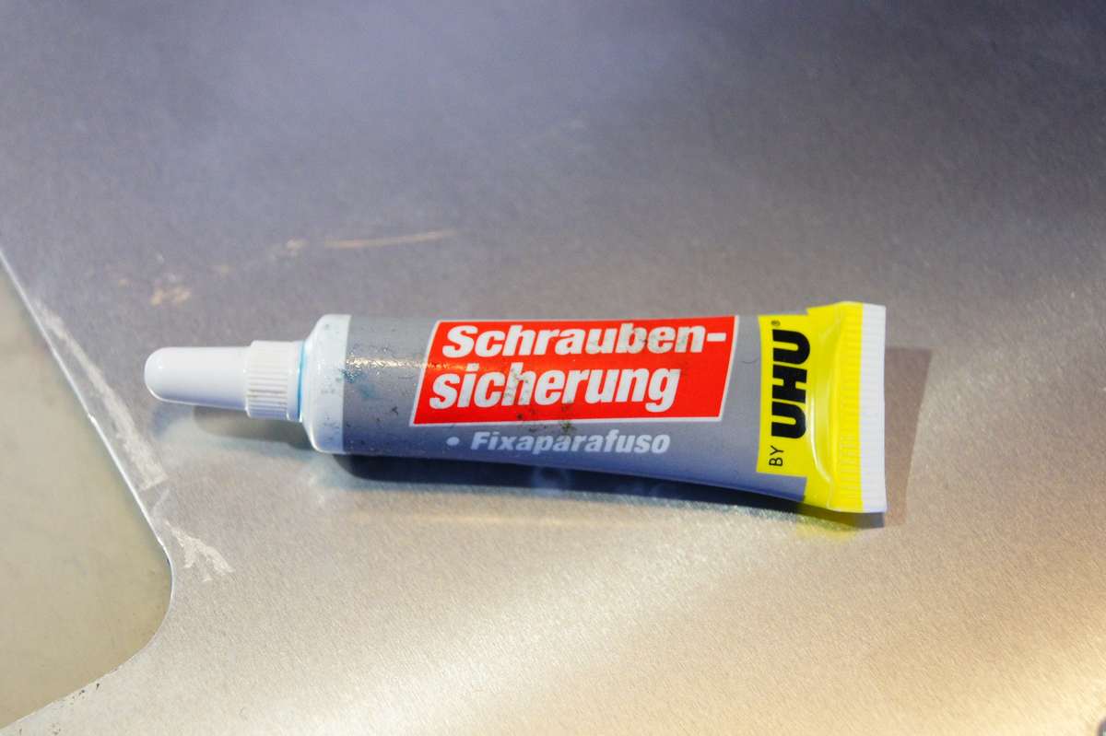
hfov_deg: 24.6
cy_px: 368
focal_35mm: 82
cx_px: 553
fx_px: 2533
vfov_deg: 16.5
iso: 800
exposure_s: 1/50
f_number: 6.3
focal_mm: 55
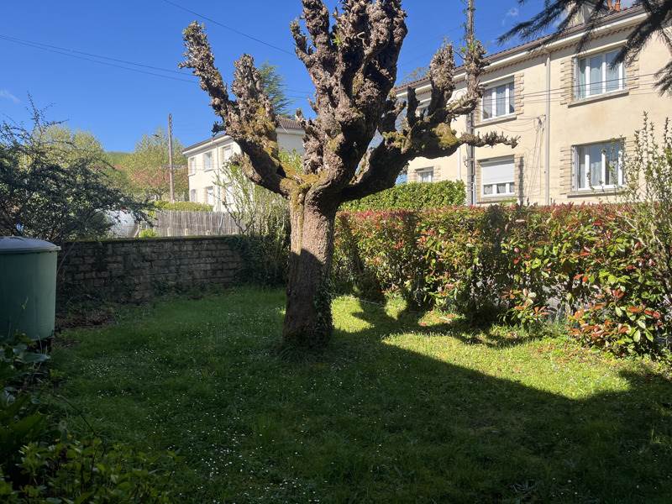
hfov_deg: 67.3
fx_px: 505
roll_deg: +1.5
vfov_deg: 53.1
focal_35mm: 26
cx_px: 336
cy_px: 252
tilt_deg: -3.0
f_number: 1.6
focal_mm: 5.1
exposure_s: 1/1580
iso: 50
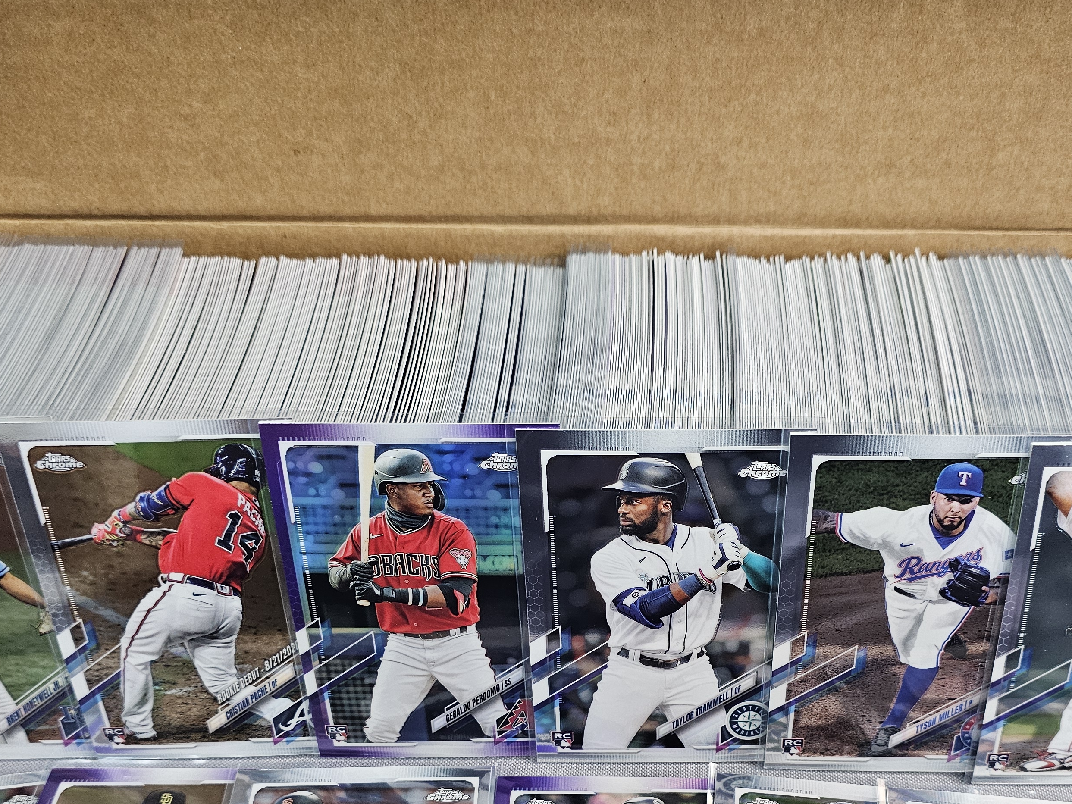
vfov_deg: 37.3
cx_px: 622
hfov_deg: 49.9
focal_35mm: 37
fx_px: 1146
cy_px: 642
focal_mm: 6.3
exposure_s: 1/120
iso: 320
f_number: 1.7
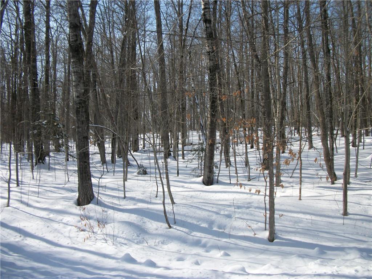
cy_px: 140
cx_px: 186
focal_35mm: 32
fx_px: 344
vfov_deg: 44.2
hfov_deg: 56.8
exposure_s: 1/160
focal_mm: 5.7
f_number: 8.8
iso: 80
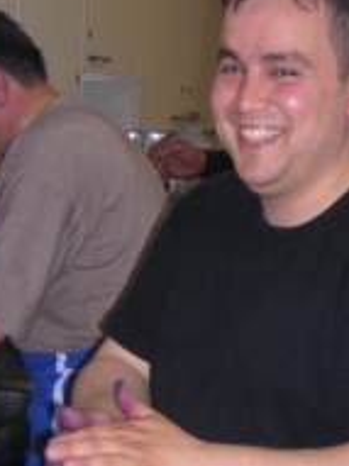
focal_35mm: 90
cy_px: 289
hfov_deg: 16.3
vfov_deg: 21.7
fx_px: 1211
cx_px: 254
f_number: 2.8
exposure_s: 1/60.1
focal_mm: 5.6
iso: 140
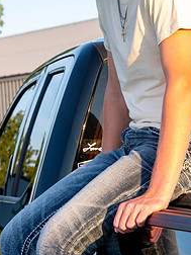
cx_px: 110
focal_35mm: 180
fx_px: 1324
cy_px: 71
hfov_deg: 8.2
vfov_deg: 11.0
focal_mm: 105
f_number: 10
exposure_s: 1/160
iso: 1000
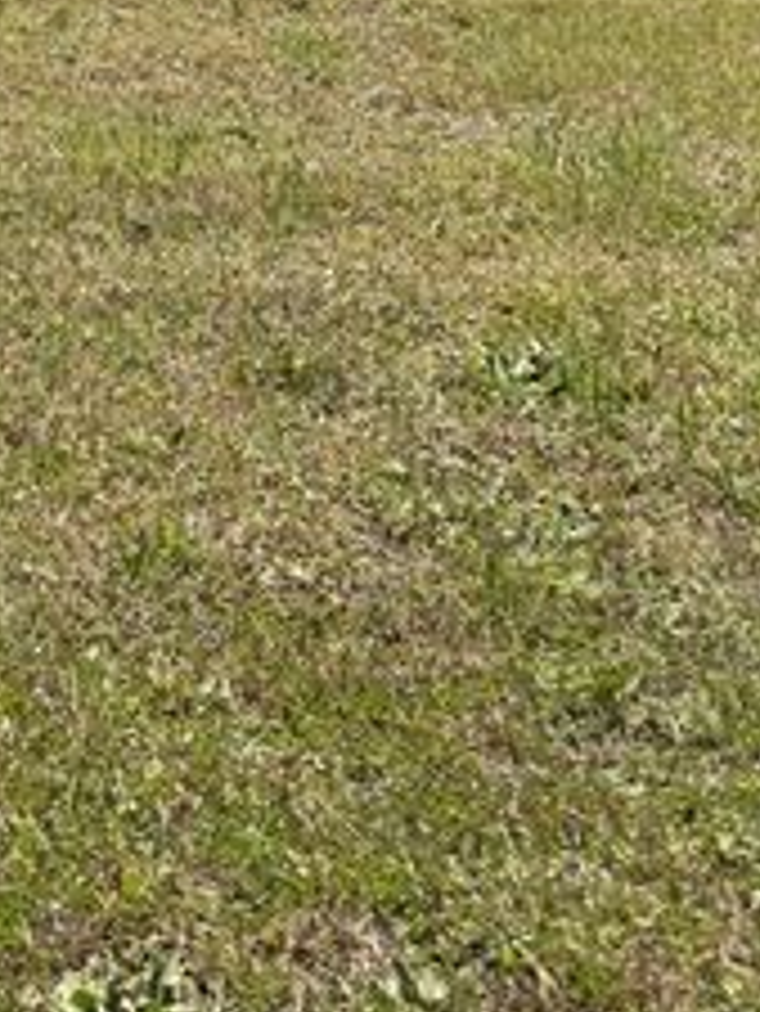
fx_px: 2076
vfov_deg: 23.1
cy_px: -430
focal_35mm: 71
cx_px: -265
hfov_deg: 19.0
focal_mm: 6.76
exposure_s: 1/3425
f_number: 1.78
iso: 80
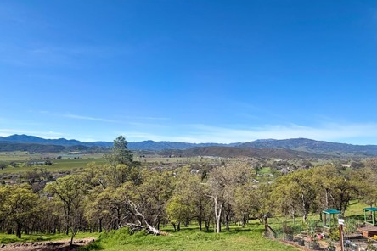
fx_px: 220
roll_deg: -1.5
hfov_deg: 81.2
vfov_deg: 59.3
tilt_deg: +2.5
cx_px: 190
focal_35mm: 21
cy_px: 140
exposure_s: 1/770
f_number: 2.2
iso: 20
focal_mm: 2.22
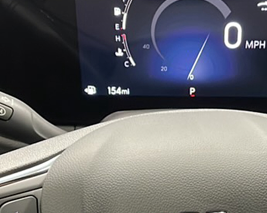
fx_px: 601
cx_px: 198
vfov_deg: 19.8
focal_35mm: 76
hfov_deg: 24.8
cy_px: 192
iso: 640
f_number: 1.6
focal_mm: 5.1
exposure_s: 1/40
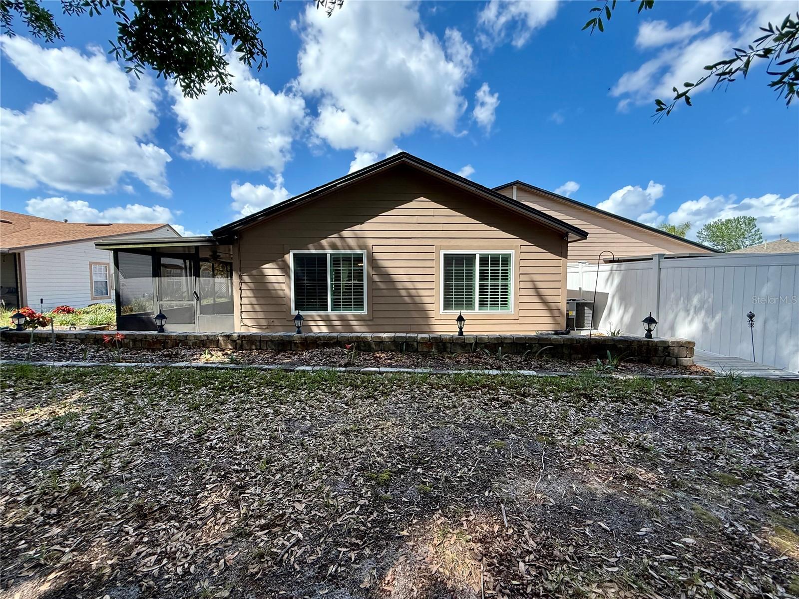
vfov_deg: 85.7
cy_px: 300
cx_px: 400
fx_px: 323
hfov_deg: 102.1
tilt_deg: -3.2
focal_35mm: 14
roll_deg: -0.4
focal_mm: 2.22
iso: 64
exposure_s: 1/853
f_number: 2.2
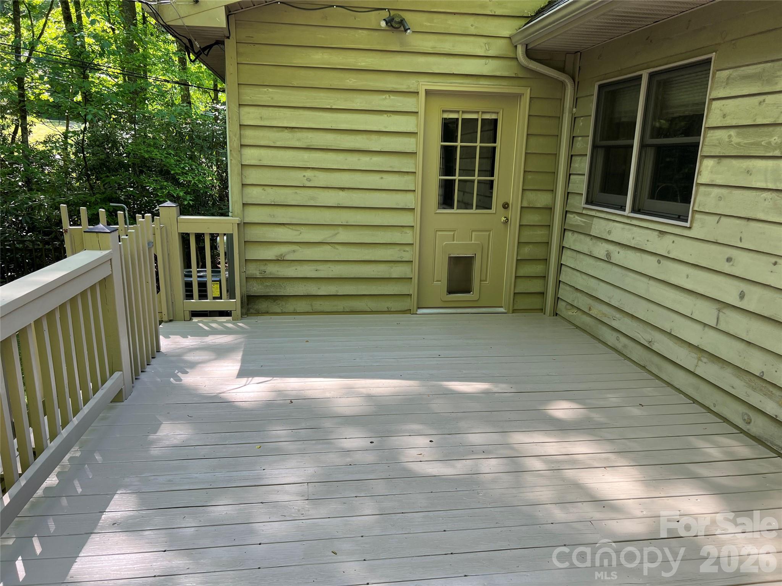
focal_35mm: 26
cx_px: 391
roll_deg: -1.3
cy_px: 293
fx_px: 587
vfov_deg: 53.1
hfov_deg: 67.3
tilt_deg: -12.9
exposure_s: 1/250
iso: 40
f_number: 1.5
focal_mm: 5.7
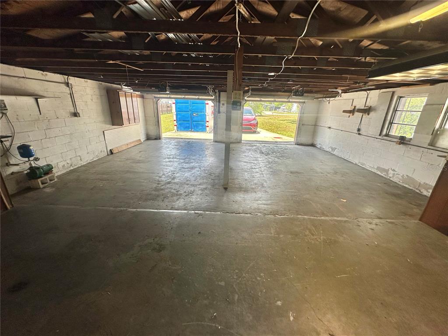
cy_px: 168
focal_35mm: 14
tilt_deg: -18.8
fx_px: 181
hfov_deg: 102.1
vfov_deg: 85.7
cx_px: 224
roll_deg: -1.4
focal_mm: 2.22
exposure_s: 1/195
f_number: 2.2
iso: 40
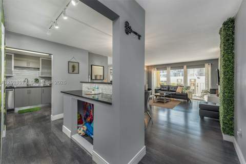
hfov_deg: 104.3
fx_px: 96
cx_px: 123
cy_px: 82
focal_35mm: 14
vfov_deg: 81.2
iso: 400
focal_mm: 14
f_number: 8
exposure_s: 1/125
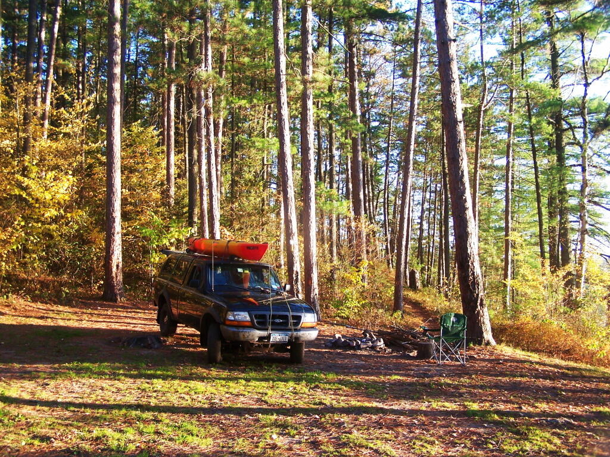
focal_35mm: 38
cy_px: 228
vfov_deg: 37.7
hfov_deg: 49.0
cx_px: 305
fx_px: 670
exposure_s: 1/80
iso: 80
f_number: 2.8
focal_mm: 6.3
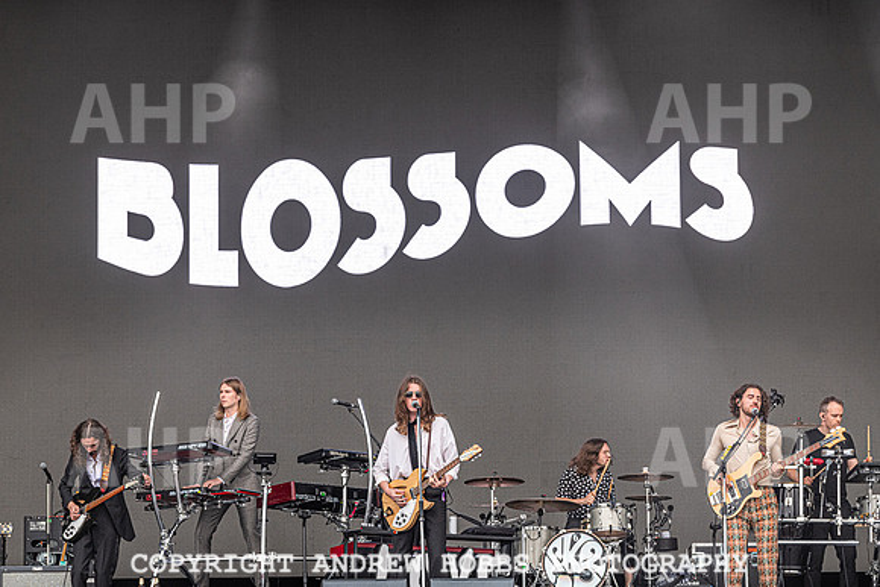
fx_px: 3741
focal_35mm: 153
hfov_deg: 13.4
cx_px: 430
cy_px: 279
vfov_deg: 9.0
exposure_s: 1/1000
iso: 900
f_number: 5
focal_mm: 145
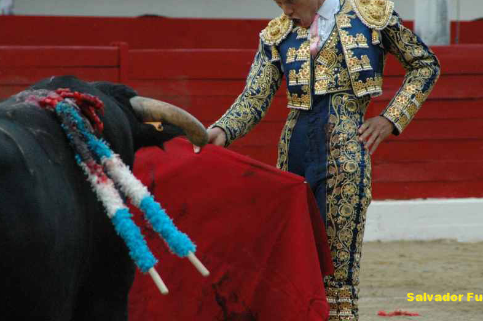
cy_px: 117
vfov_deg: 3.5
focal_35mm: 391
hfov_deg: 5.3
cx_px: 261
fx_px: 5239
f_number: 6.3
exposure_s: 1/400
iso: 1400
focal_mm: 200
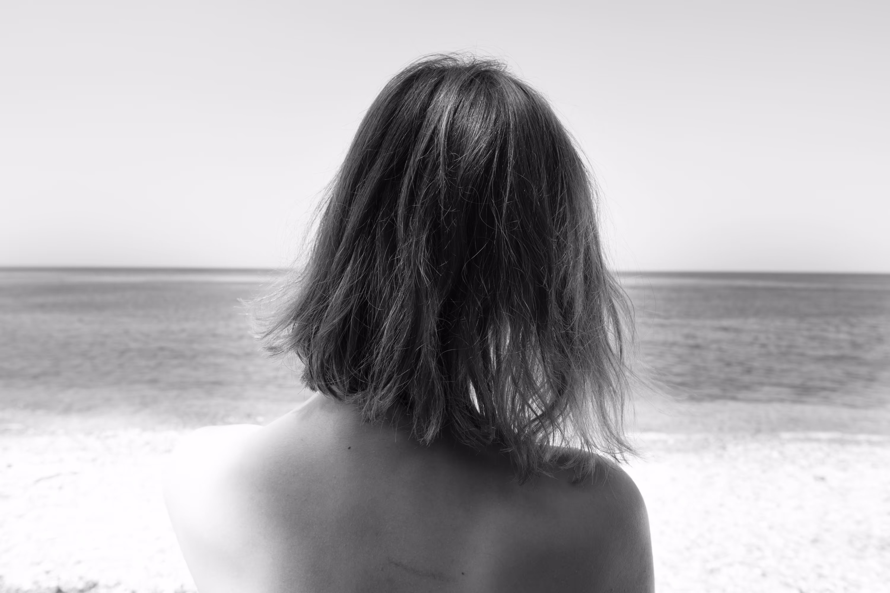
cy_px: 296
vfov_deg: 53.1
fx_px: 593
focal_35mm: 24
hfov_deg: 73.7
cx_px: 445
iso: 200
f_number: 5
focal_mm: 16
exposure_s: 1/320
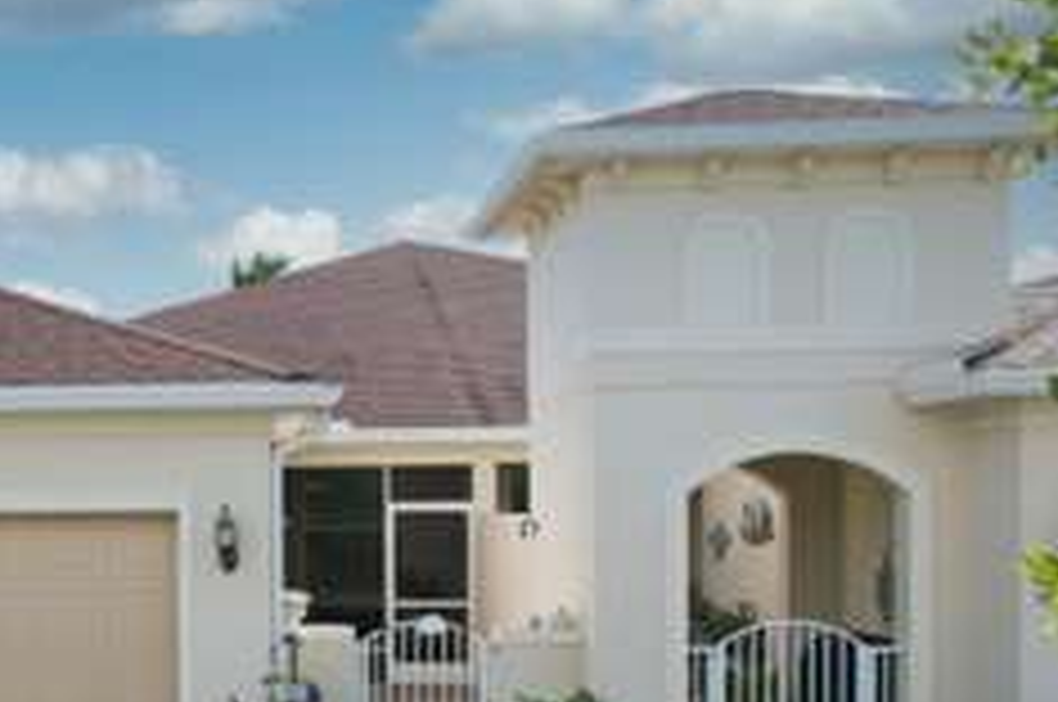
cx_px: 54
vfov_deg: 29.2
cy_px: 540
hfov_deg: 39.6
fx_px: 1321
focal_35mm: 45
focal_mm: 8.4
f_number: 2.8
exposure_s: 1/40
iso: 100
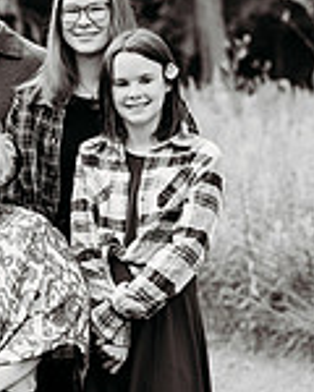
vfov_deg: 9.1
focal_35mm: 211
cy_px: 301
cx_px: -178
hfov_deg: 7.2
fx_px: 2451
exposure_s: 1/320
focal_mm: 58
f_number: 2.8
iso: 400
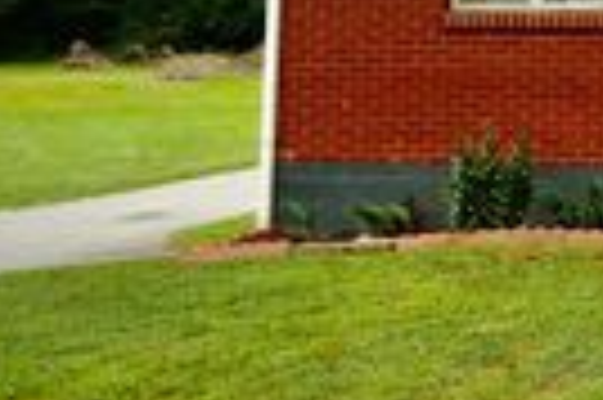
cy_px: -133
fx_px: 1439
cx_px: 1107
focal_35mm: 86
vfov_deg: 15.1
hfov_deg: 18.3
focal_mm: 15
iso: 1000
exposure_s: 1/400
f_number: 8
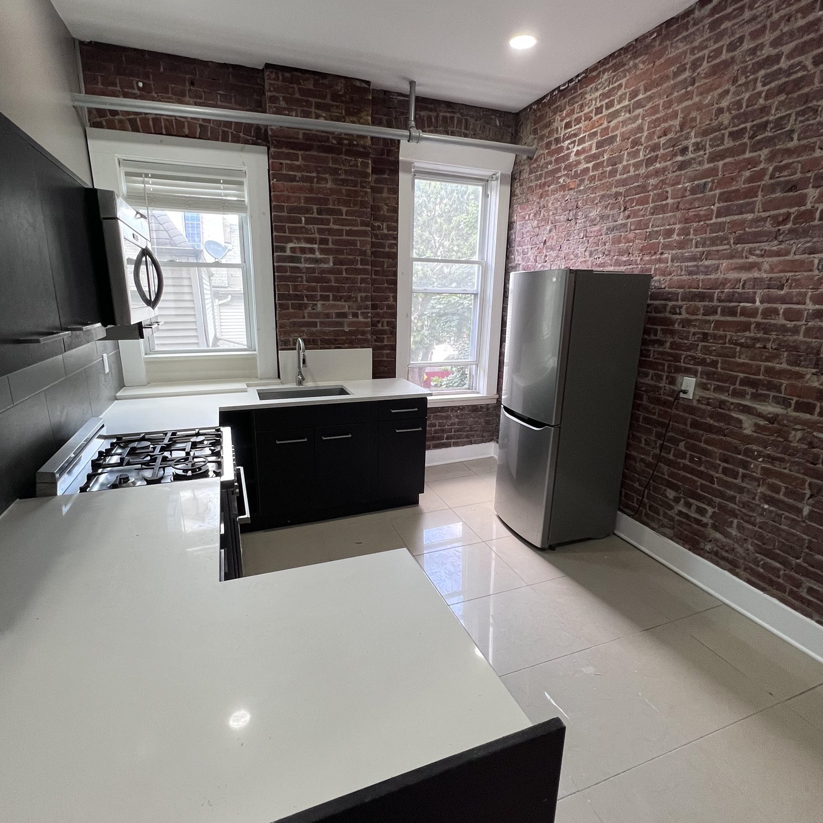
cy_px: 418
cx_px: 398
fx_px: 430
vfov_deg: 87.4
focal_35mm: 16
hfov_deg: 87.4
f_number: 1.8
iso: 160
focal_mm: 1.57
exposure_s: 1/99
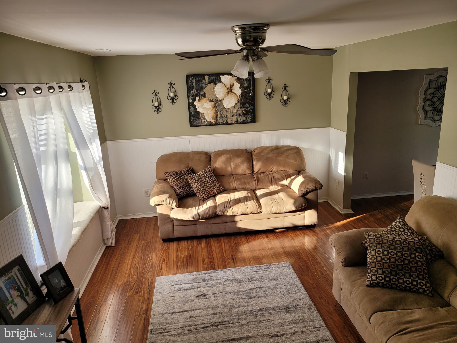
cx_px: 228
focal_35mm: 26
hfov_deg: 67.3
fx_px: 343
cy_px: 172
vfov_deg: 53.1
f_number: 1.8
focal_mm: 5.4
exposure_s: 1/132
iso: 40
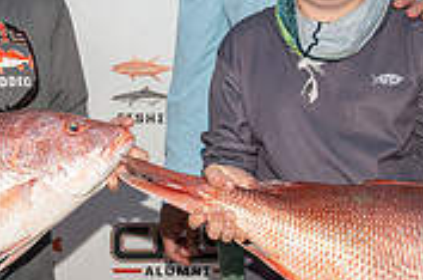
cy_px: 96
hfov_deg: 22.1
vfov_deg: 14.8
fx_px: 1078
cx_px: 153
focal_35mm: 92
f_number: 7.1
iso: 50
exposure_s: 1/200
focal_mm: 28
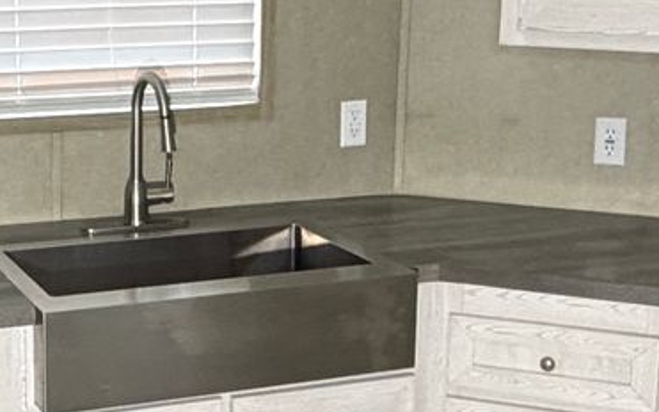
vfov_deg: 16.3
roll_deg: +0.5
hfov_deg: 25.4
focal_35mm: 80
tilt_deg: -12.1
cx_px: 124
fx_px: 1437
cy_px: 179
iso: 320
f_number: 2.2
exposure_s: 1/61
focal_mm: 2.22
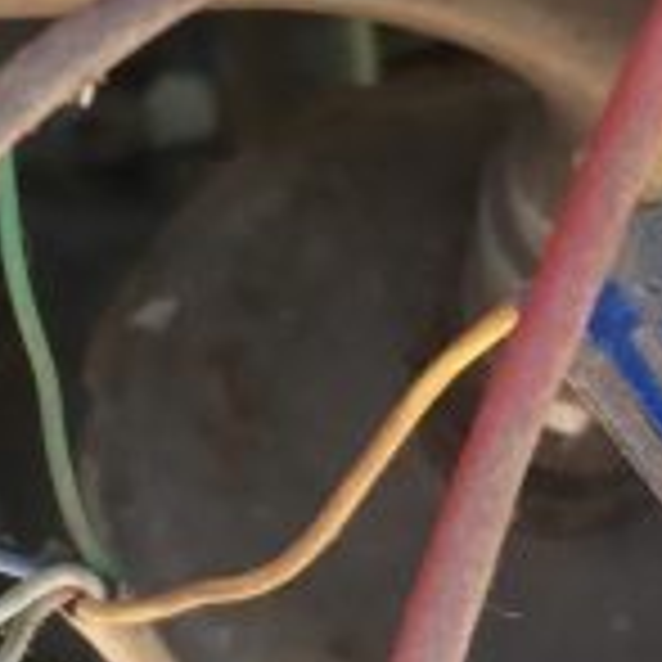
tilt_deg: -65.9
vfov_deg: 11.7
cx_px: -117
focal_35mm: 149
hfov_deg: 11.5
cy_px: 209
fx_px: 3224
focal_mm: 4.15
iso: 40
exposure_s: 1/120
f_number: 2.2
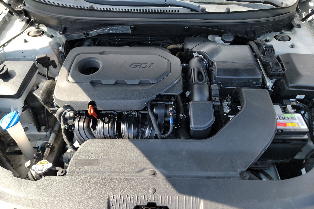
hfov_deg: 71.5
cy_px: 100
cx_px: 157
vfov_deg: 51.3
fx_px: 218
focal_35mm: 25
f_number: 1.8
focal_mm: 6.7
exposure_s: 1/137
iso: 50
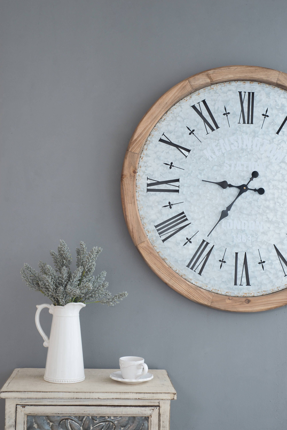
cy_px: 215
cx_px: 144
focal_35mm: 50
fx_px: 597
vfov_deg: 39.6
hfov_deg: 27.0
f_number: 6.3
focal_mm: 50
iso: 400
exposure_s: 1/13
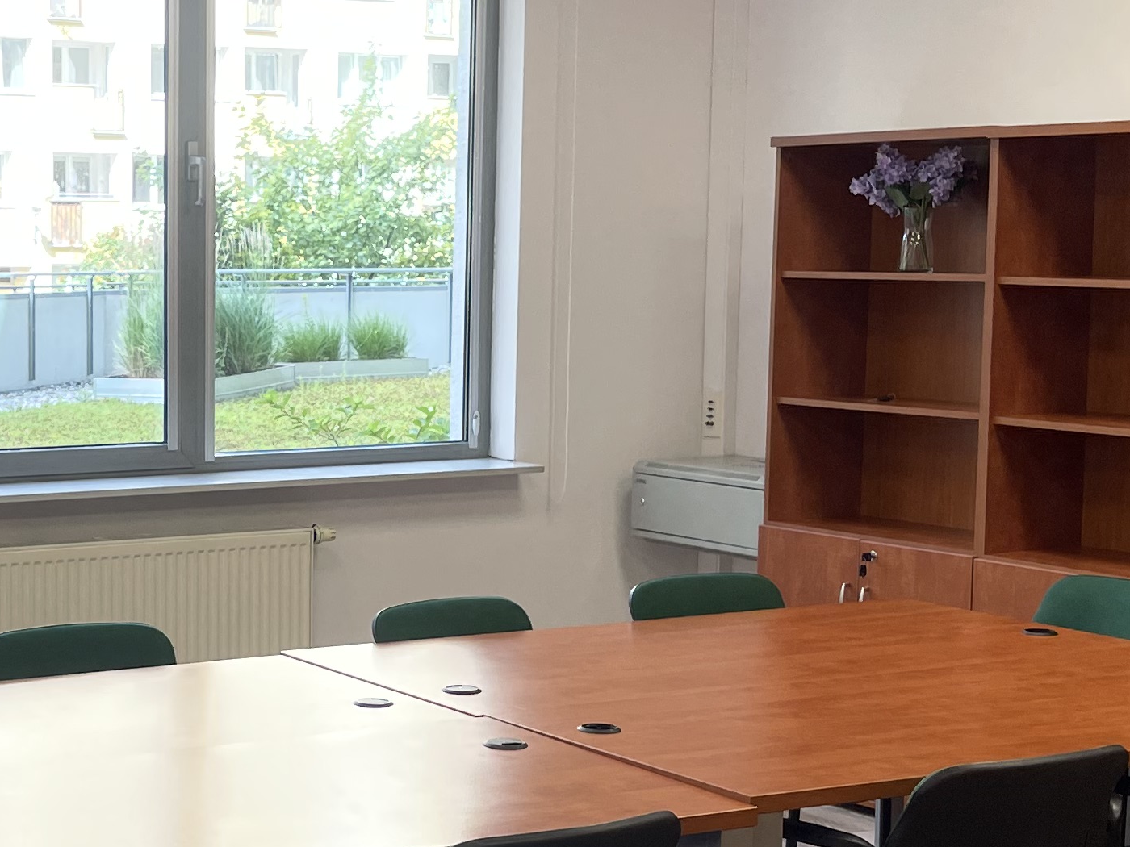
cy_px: 497
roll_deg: -0.3
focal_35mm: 72
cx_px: 228
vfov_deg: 20.4
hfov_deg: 26.5
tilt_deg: -7.7
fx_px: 2350
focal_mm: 5.1
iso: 32
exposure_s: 1/142
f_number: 1.6
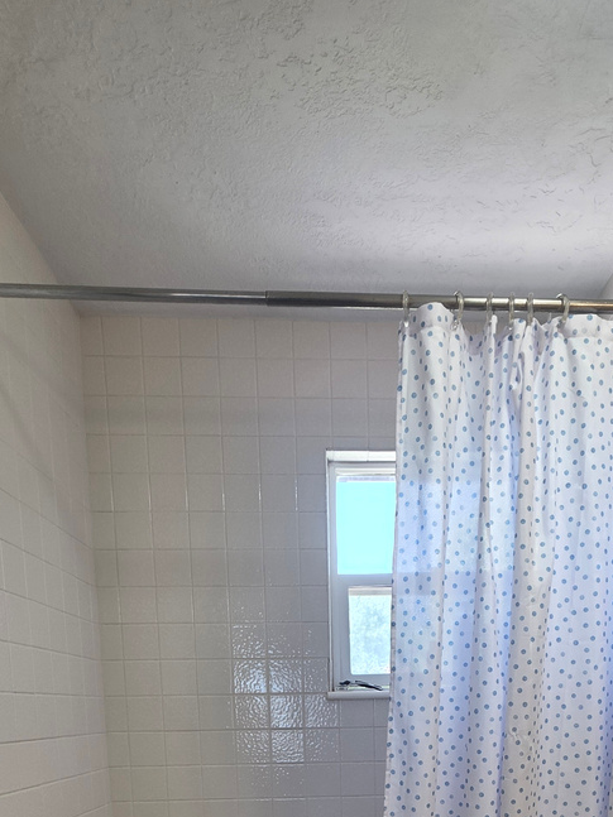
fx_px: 638
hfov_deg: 50.8
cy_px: 796
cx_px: 384
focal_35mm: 27
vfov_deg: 53.2
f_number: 1.9
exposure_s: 1/120
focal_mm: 2.2
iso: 64
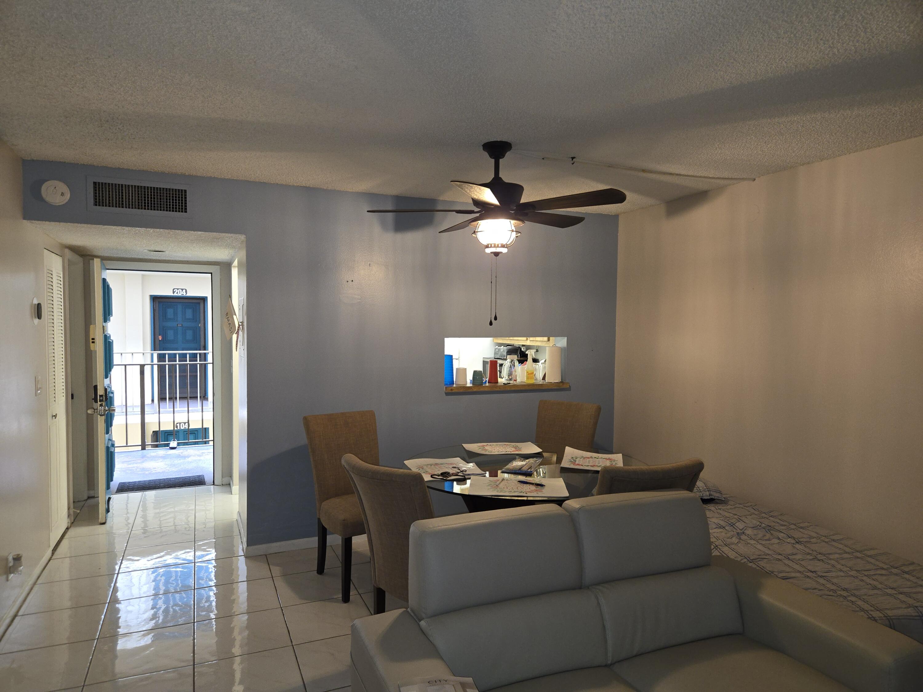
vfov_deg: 58.9
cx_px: 462
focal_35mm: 23
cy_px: 346
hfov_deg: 73.9
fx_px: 613
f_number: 1.8
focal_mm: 5.4
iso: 100
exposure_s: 1/30
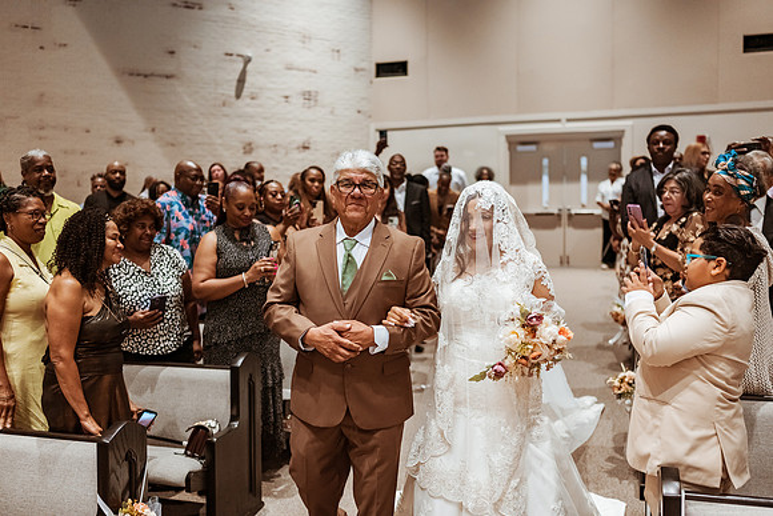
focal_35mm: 35
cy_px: 258
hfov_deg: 54.4
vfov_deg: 37.9
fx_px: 752
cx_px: 386
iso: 1250
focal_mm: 35
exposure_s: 1/500
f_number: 1.8
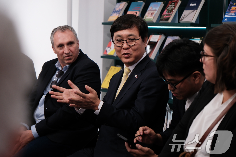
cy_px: 78
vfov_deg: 17.1
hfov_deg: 25.4
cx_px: 118
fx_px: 524
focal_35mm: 80
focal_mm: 53.2
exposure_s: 1/250
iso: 640
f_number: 2.8
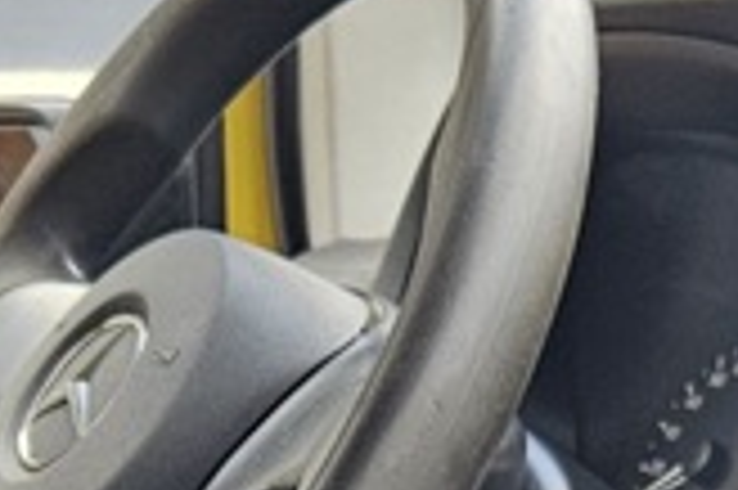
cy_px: 1043
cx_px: 662
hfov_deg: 13.9
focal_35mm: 146
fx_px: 2990
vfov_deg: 8.8
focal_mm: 5.4
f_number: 1.8
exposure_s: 1/180
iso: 80
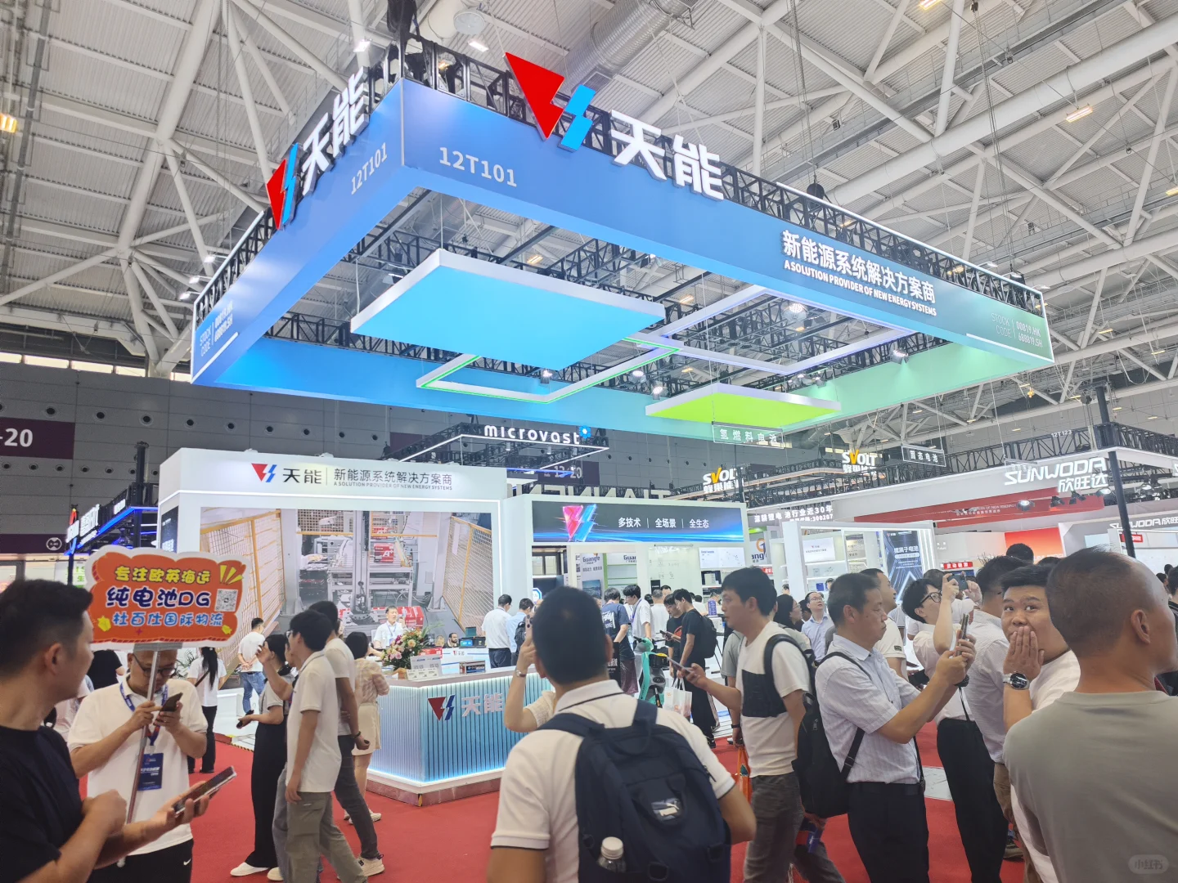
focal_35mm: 23
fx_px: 783
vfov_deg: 58.9
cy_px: 442
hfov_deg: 73.9
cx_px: 589
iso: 160
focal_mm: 6.68
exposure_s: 1/101
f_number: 2
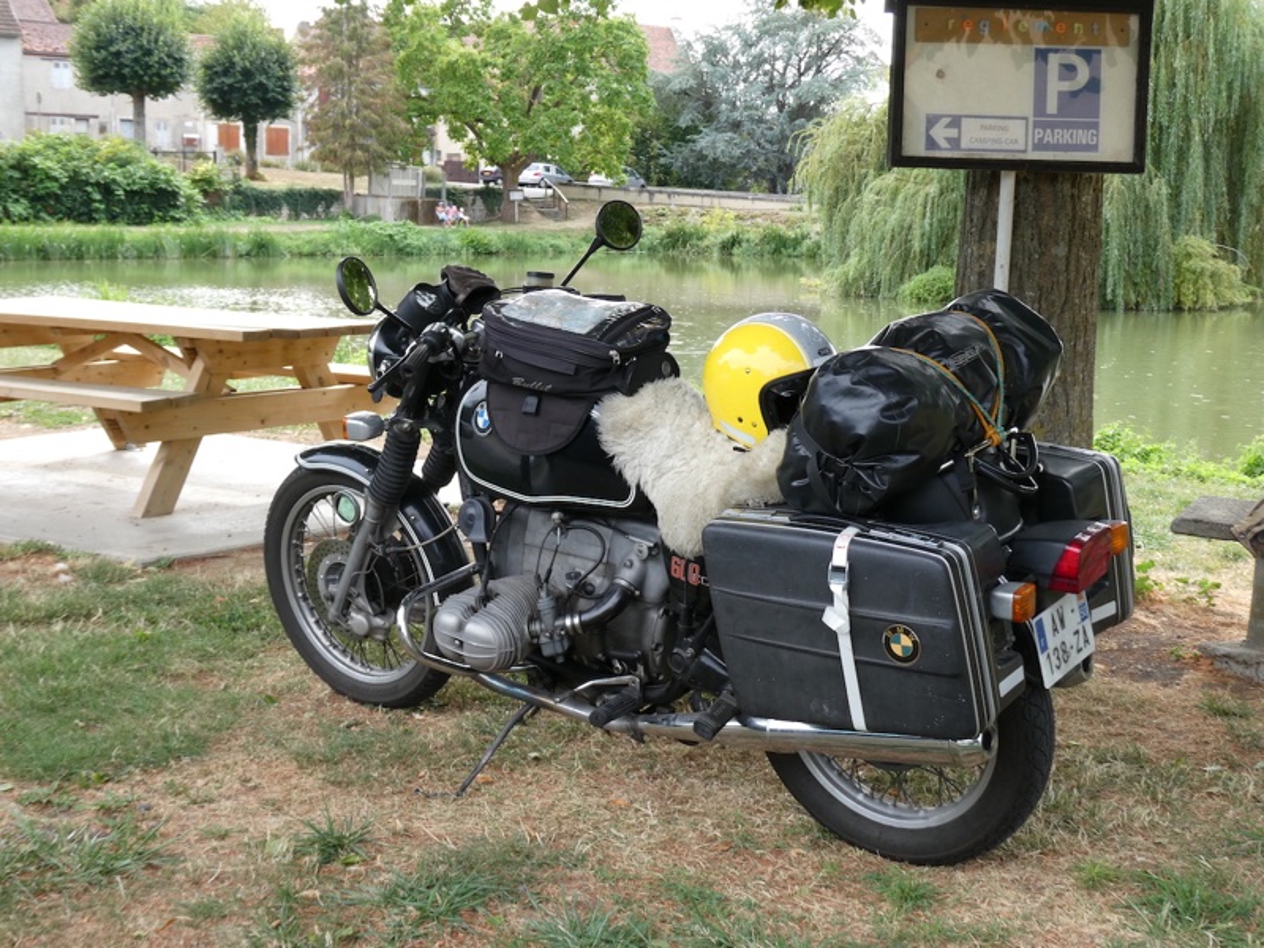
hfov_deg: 40.4
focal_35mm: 47
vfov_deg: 30.9
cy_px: 474
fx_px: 1716
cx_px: 632
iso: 80
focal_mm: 8.4
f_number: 4
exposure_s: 1/100
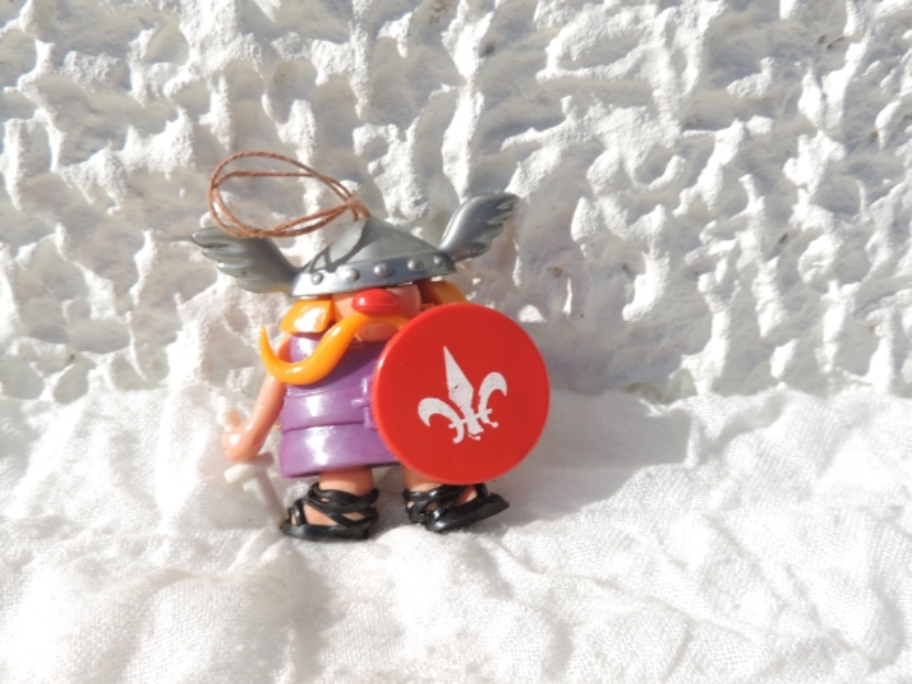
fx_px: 869
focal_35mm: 33
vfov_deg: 42.9
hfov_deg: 55.4
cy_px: 342
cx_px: 456
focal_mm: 5.8
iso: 80
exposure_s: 1/1250
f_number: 3.2
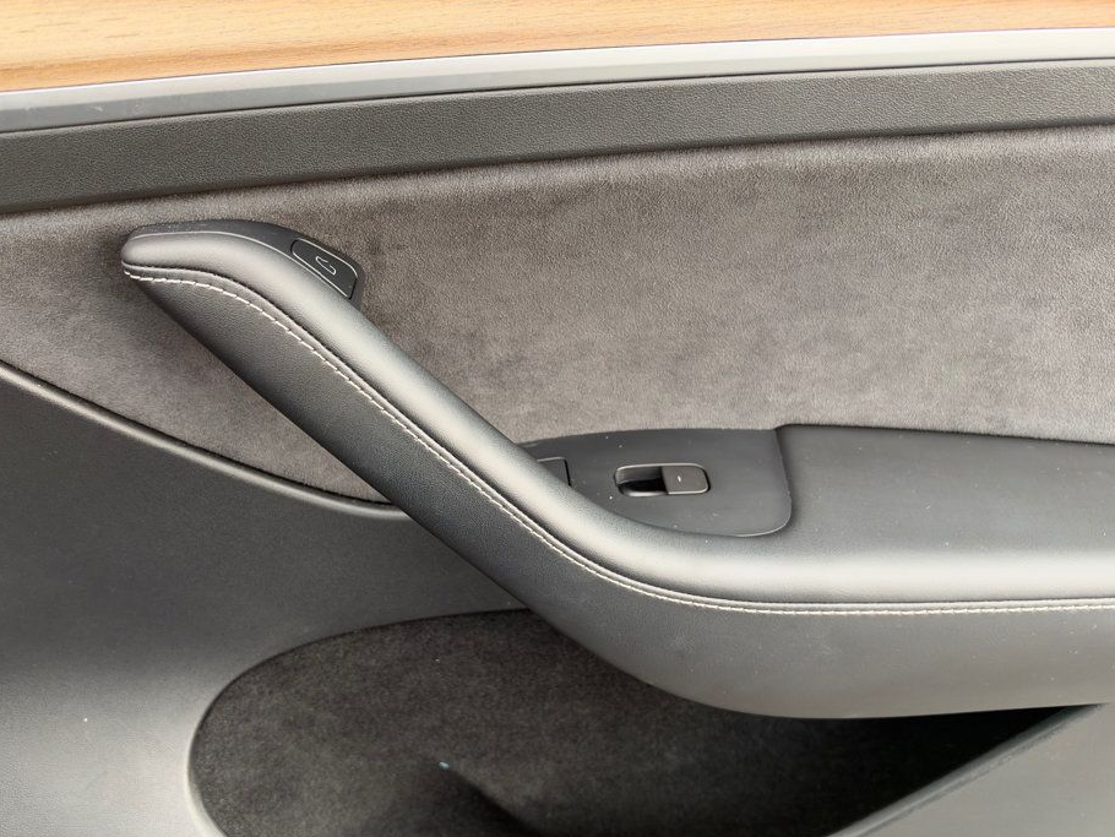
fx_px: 870
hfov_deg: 65.1
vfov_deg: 51.3
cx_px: 499
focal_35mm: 27
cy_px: 468
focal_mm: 6.93
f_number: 1.8
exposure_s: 1/121
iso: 250
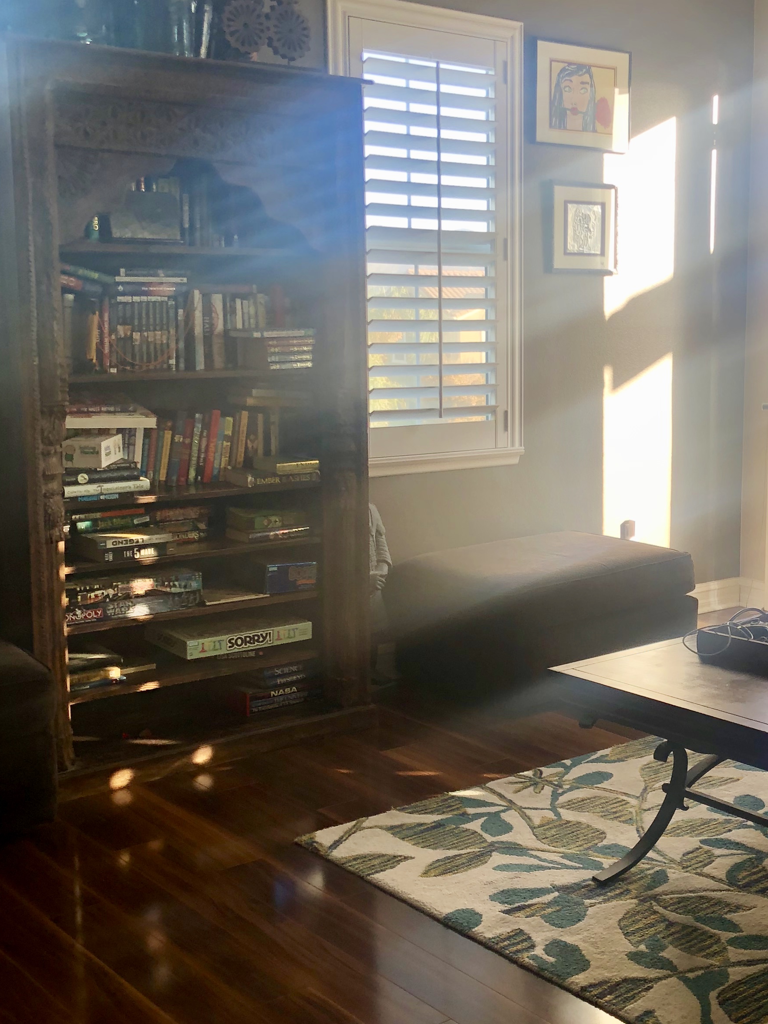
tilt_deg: -8.5
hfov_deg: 29.4
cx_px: 640
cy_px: 536
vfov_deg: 39.6
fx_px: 1420
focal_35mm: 48
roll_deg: -2.0
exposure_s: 1/120
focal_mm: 4
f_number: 1.8
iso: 64
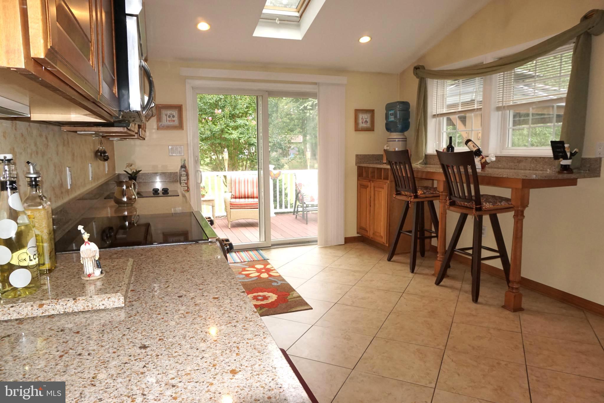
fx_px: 403
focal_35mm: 24
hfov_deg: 73.7
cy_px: 202
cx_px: 302
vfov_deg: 53.1
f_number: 7.1
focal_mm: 16
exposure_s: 1/100
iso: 1000
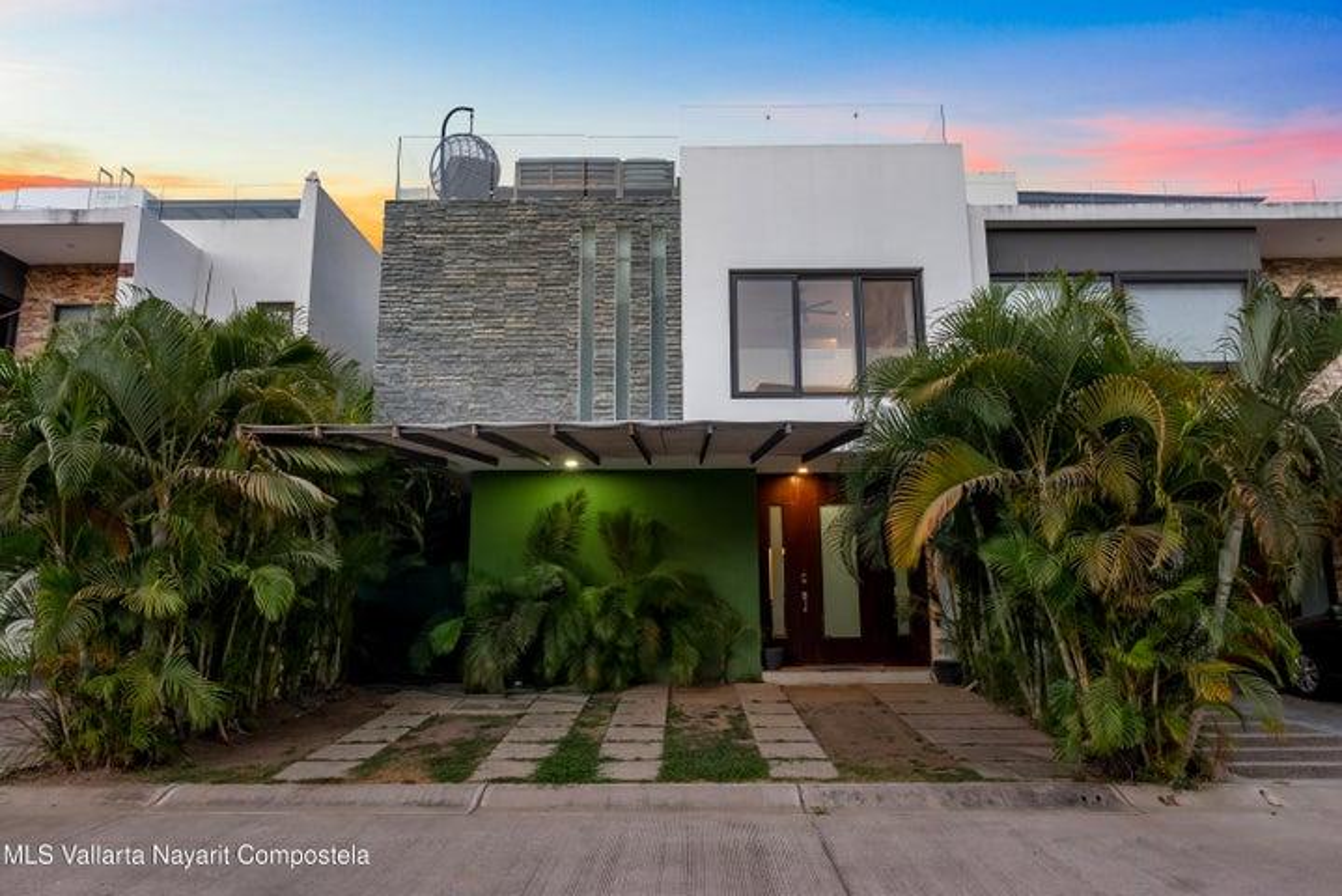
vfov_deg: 56.2
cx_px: 671
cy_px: 448
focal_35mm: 22
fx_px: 839
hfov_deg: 77.3
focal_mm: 22.5
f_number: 9
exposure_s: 1/6
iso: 250
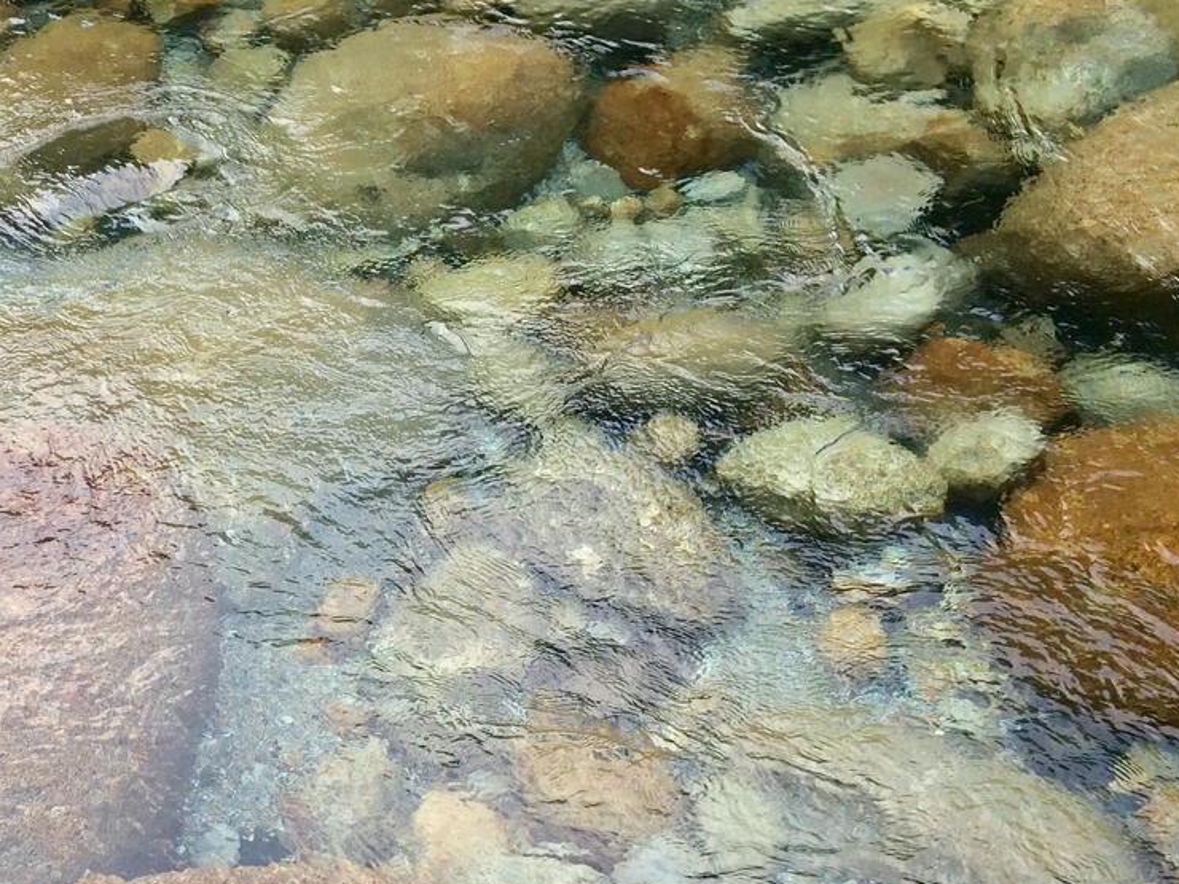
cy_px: 653
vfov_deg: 30.4
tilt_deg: -47.7
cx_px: 241
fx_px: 1601
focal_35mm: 47
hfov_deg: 38.9
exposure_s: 1/120
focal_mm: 4.15
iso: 64
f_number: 2.2
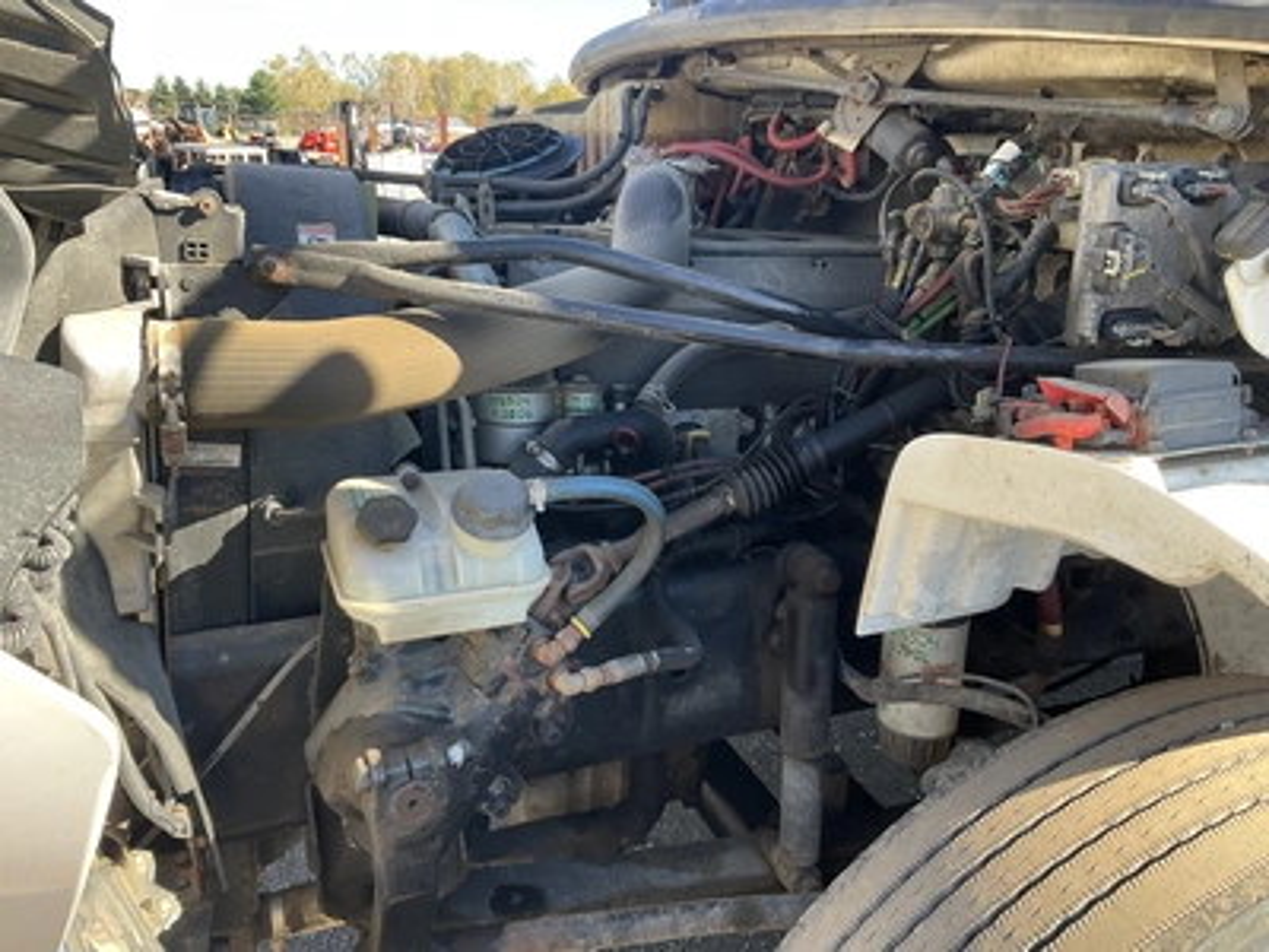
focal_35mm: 29
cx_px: 634
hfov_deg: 61.7
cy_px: 476
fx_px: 1063
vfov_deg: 48.2
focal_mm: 3
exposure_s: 1/122
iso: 20
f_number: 1.8
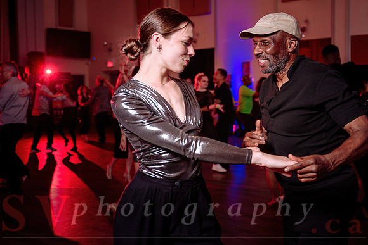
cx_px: 164
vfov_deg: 31.0
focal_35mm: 43
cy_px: 109
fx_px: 442
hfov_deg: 45.1
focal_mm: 39
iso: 800
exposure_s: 1/100
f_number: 3.2
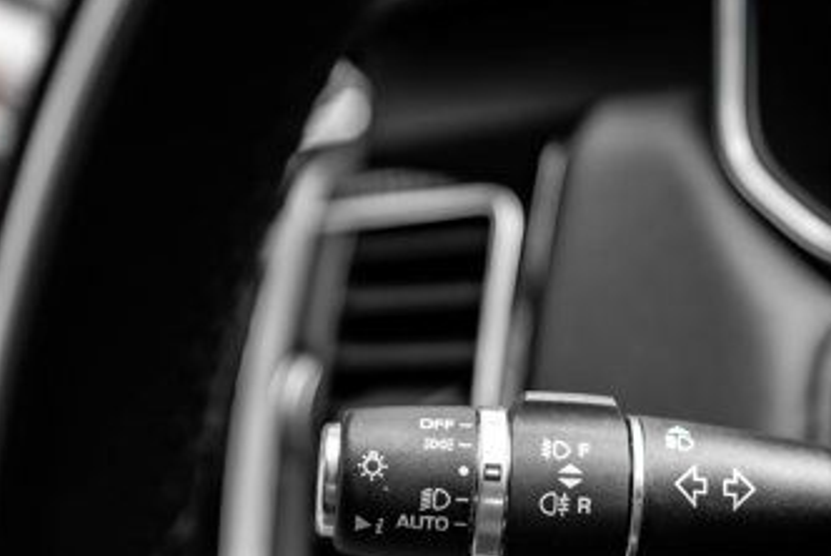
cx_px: 608
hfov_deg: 26.0
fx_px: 1779
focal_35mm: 77
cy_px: 440
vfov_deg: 17.6
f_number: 2.8
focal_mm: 40
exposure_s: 1/200
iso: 500
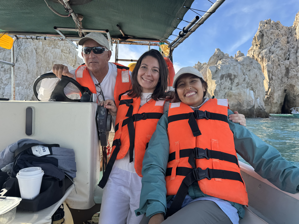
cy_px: 112
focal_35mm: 24
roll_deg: +0.9
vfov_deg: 56.8
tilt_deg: -1.7
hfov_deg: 71.6
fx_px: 207
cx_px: 150
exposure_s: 1/1076
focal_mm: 6.76
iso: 80
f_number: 1.78
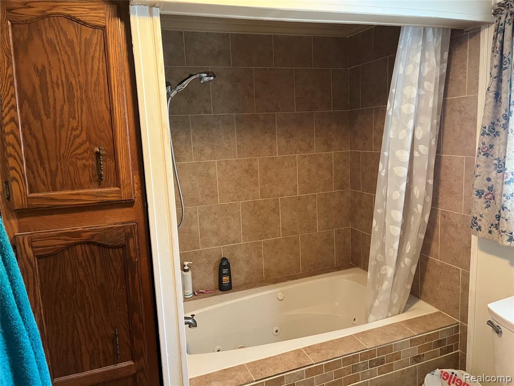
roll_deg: +2.6
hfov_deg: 67.3
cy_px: 193
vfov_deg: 53.1
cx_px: 257
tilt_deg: -9.7
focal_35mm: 26
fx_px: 386
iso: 400
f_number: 1.6
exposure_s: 1/60
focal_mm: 5.1
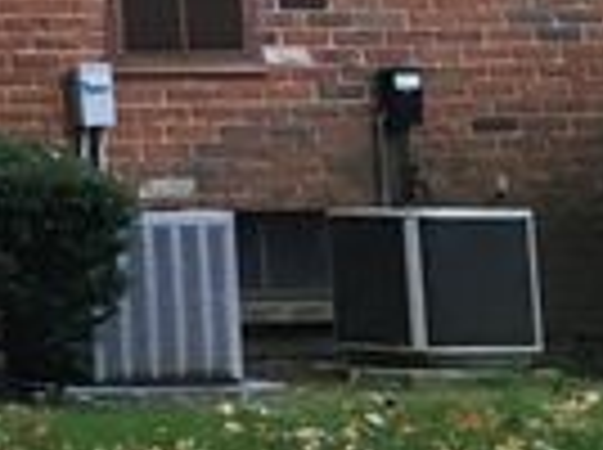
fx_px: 3860
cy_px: -378
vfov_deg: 6.5
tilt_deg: +6.4
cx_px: -1467
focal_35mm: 222
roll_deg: +0.4
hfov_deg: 7.4
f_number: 2.2
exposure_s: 1/30
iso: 50
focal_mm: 4.15
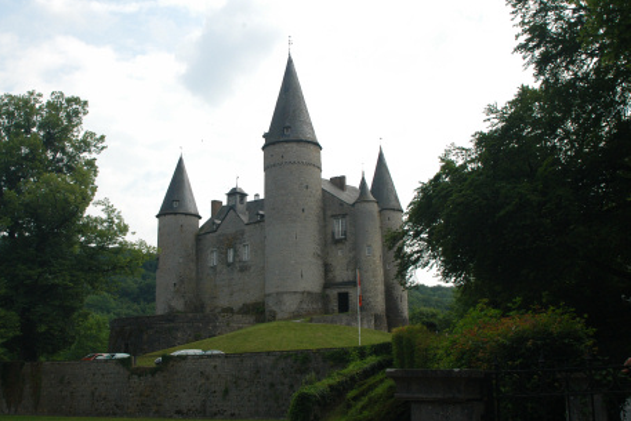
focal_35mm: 45
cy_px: 206
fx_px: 789
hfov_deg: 43.6
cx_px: 295
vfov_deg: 29.9
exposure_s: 1/250
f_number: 8
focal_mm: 28
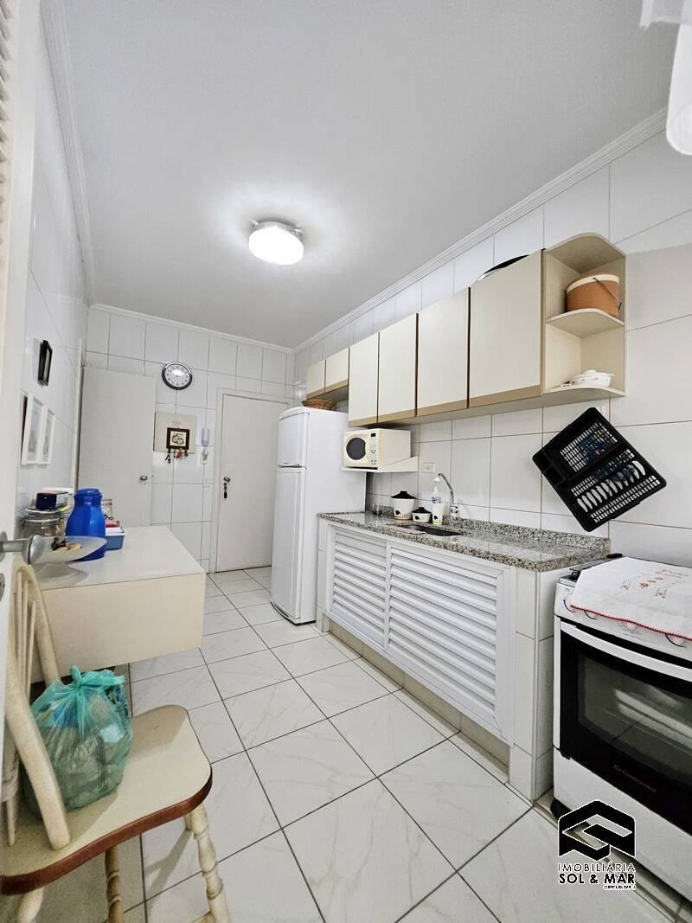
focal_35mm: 13
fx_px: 347
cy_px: 462
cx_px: 346
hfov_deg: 89.9
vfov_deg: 106.2
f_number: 2.2
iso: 320
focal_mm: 1.7
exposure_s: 1/60
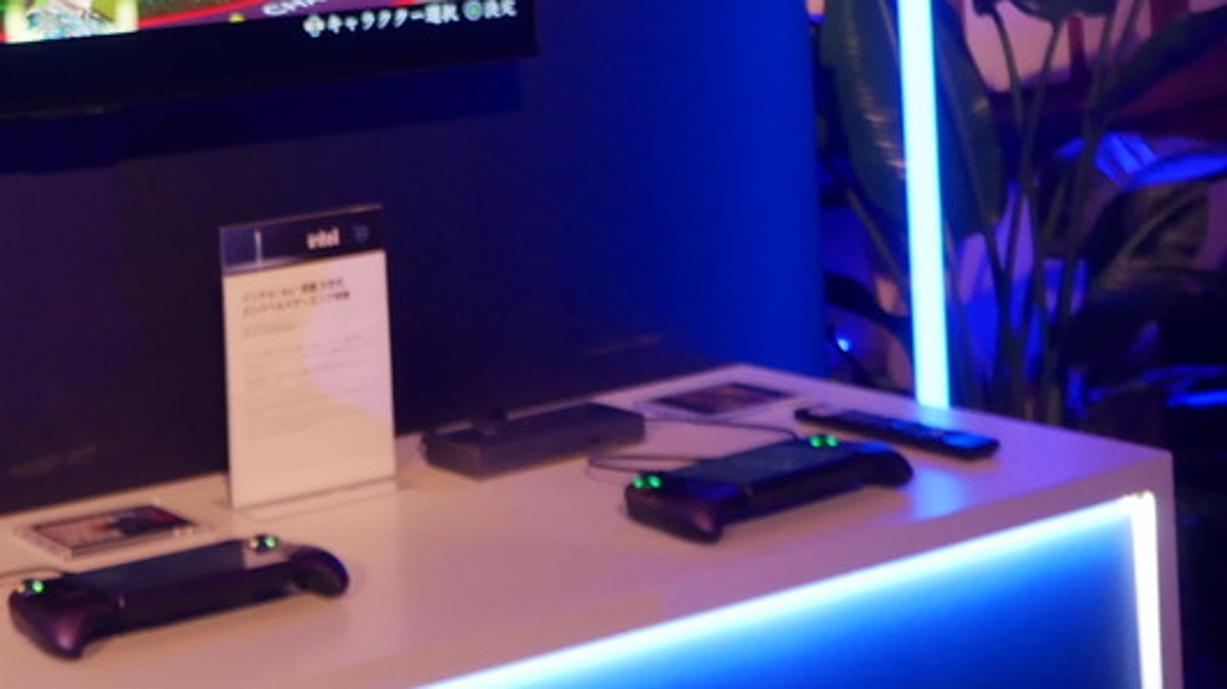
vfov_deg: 16.8
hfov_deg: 28.0
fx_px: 2244
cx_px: -113
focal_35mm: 69
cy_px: -102
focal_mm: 14
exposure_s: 1/60
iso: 640
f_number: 3.5
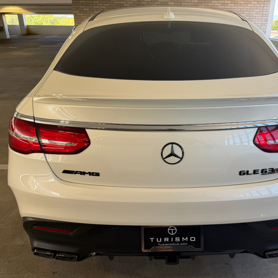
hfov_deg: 55.1
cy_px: 137
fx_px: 263
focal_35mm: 29
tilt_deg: -23.4
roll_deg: -1.0
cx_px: 169
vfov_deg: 55.6
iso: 64
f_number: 1.78
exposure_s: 1/167
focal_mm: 6.76
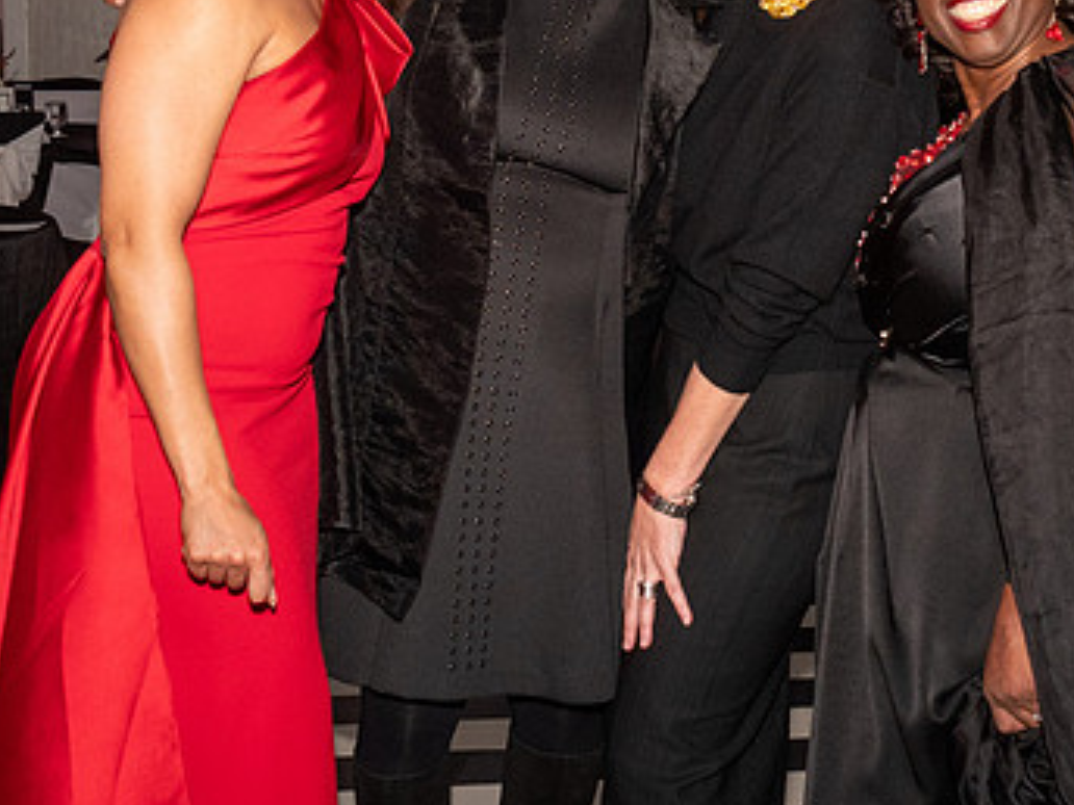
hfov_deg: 32.1
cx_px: 649
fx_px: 1862
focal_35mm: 60
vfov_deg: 24.3
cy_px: 273
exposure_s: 1/125
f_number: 8
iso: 2500
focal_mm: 25
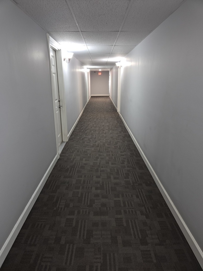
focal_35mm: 23
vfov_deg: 73.9
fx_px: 180
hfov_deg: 58.9
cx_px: 102
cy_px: 136
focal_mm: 5.4
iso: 1600
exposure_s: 1/15
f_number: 1.8
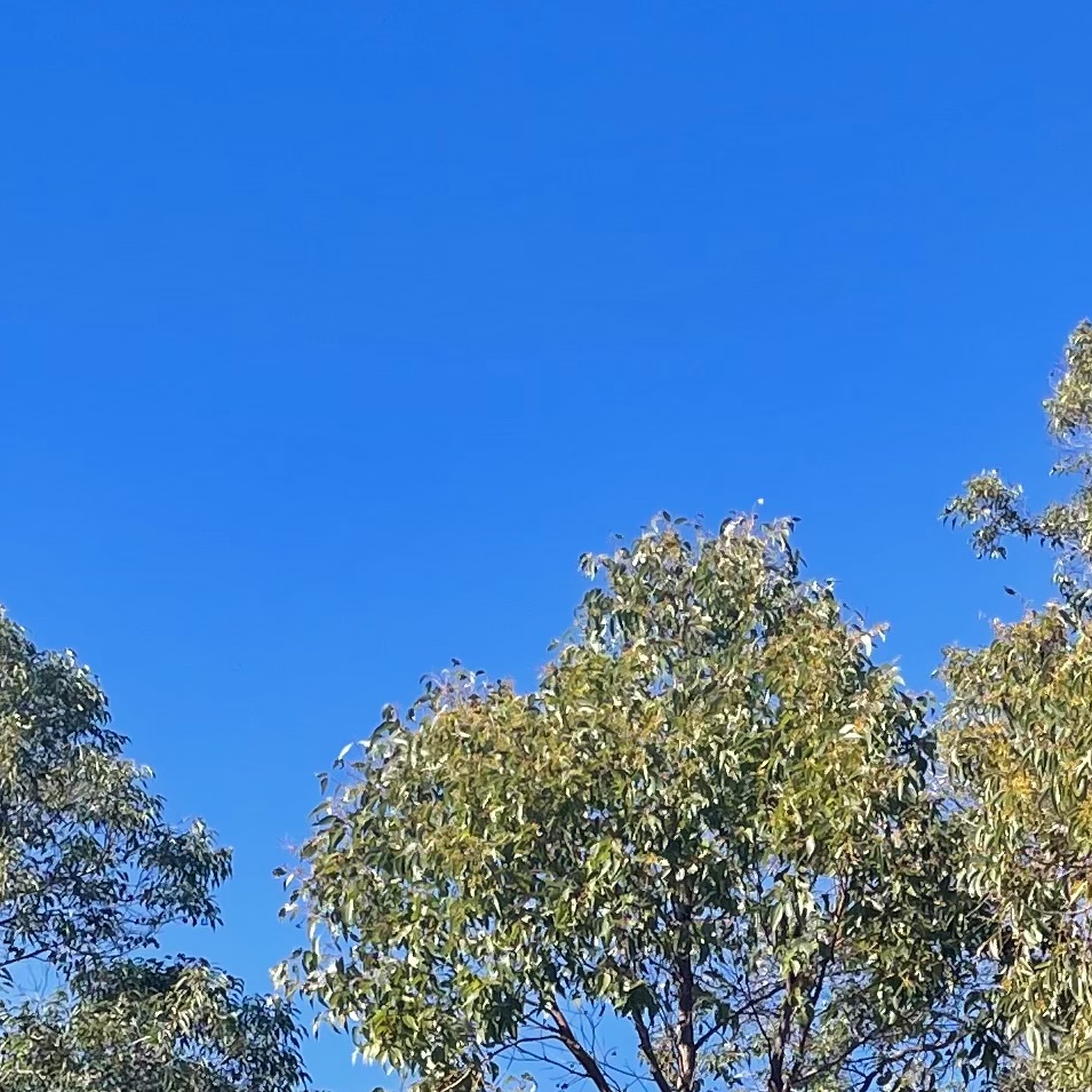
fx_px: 3462
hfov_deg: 17.7
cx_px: 952
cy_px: 1403
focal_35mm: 97
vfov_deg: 16.9
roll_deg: +0.5
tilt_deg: +13.6
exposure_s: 1/1366
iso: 32
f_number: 1.6
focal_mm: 4.2
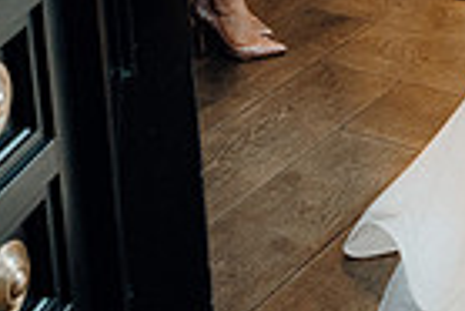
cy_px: -299
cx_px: 488
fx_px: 1293
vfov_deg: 12.2
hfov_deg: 19.7
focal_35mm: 100
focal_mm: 24
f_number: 3.5
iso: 1600
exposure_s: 1/160
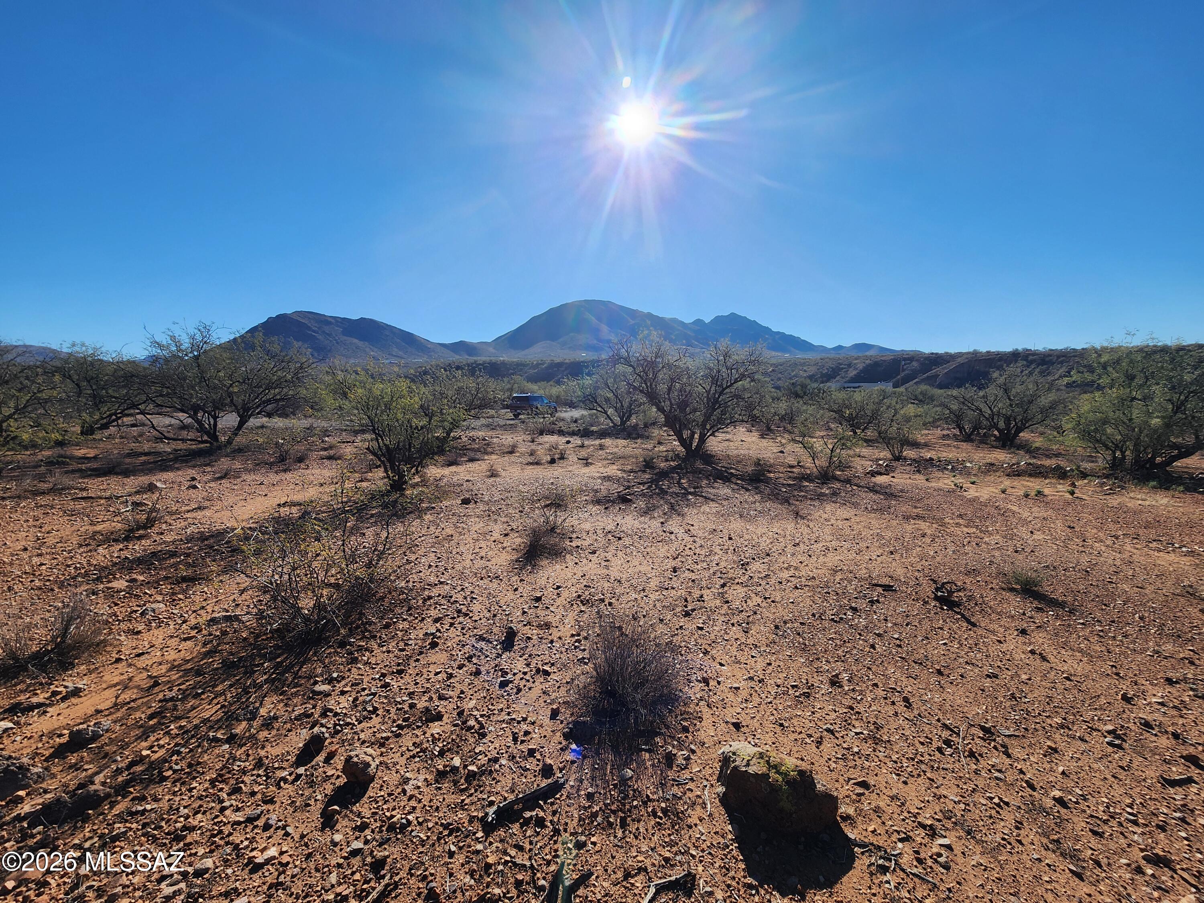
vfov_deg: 89.9
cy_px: 452
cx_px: 602
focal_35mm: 13
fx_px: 452
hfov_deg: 106.2
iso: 50
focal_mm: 2.2
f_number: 2.2
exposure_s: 1/2730
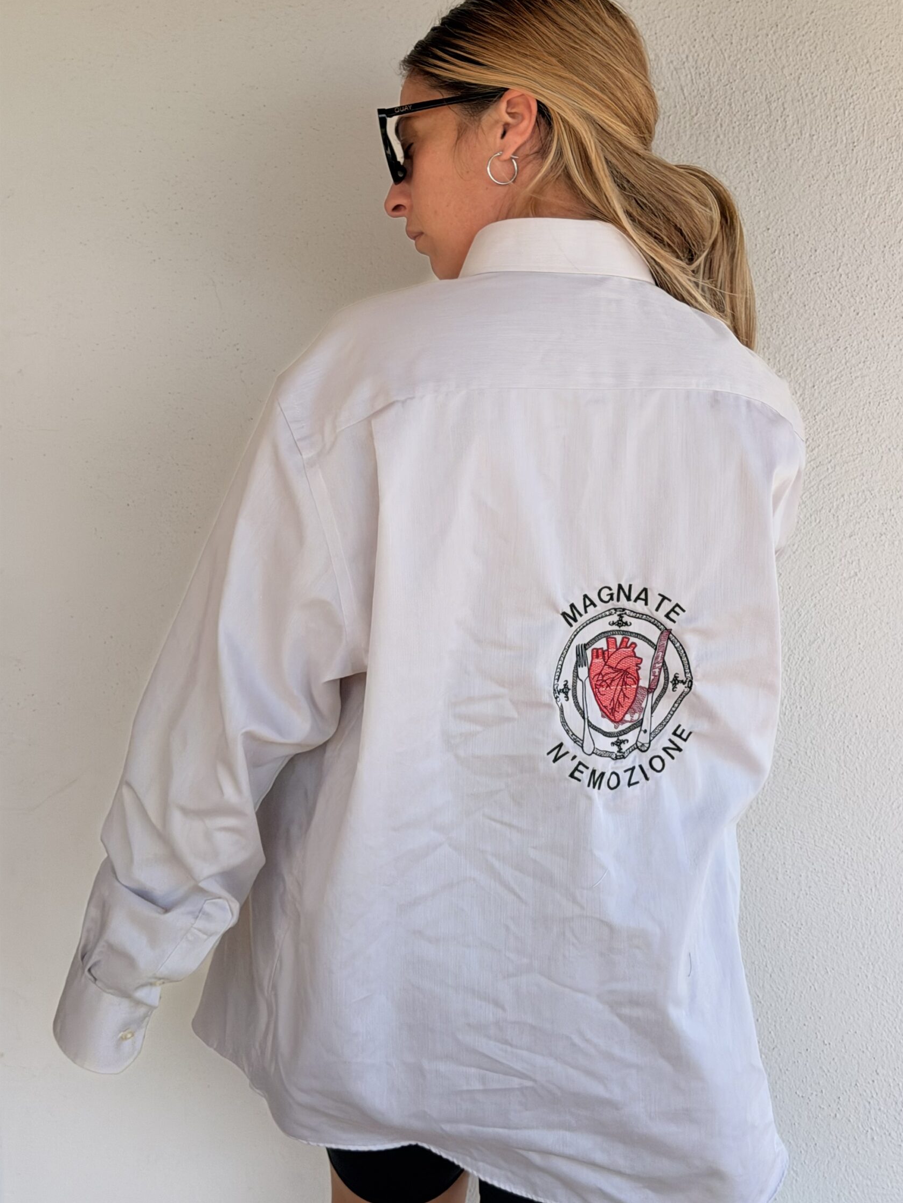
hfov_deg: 26.5
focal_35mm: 55
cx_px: 517
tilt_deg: -8.1
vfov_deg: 34.9
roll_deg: +0.8
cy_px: 522
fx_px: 1913
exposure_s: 1/1429
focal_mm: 6.76
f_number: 1.78
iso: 64
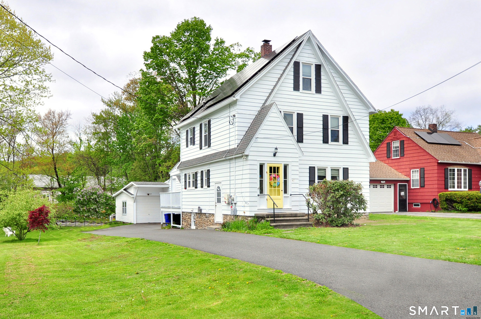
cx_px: 240
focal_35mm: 27
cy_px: 160
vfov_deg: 47.8
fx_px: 360
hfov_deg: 67.5
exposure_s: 1/400
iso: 250
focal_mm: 18
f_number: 8
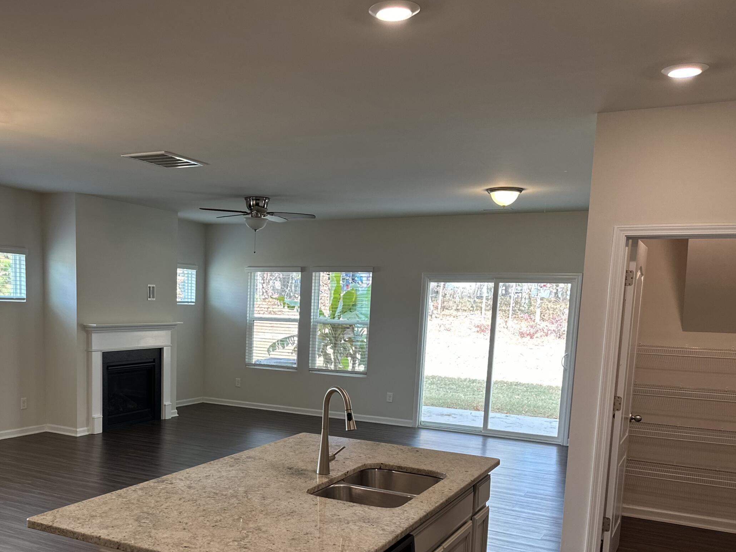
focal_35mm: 35
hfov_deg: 51.5
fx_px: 744
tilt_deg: -7.4
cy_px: 389
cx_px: 239
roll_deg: -1.8
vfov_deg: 40.0
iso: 125
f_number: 1.78
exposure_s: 1/120
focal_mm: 6.86
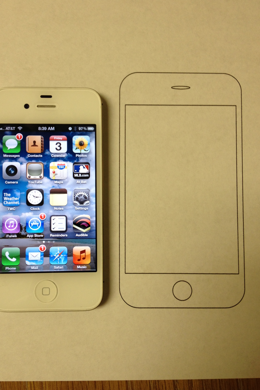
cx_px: 113
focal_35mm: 37
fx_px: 401
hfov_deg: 35.9
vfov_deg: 51.9
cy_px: 193
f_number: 2.4
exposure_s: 1/40
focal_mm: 4.28
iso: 64
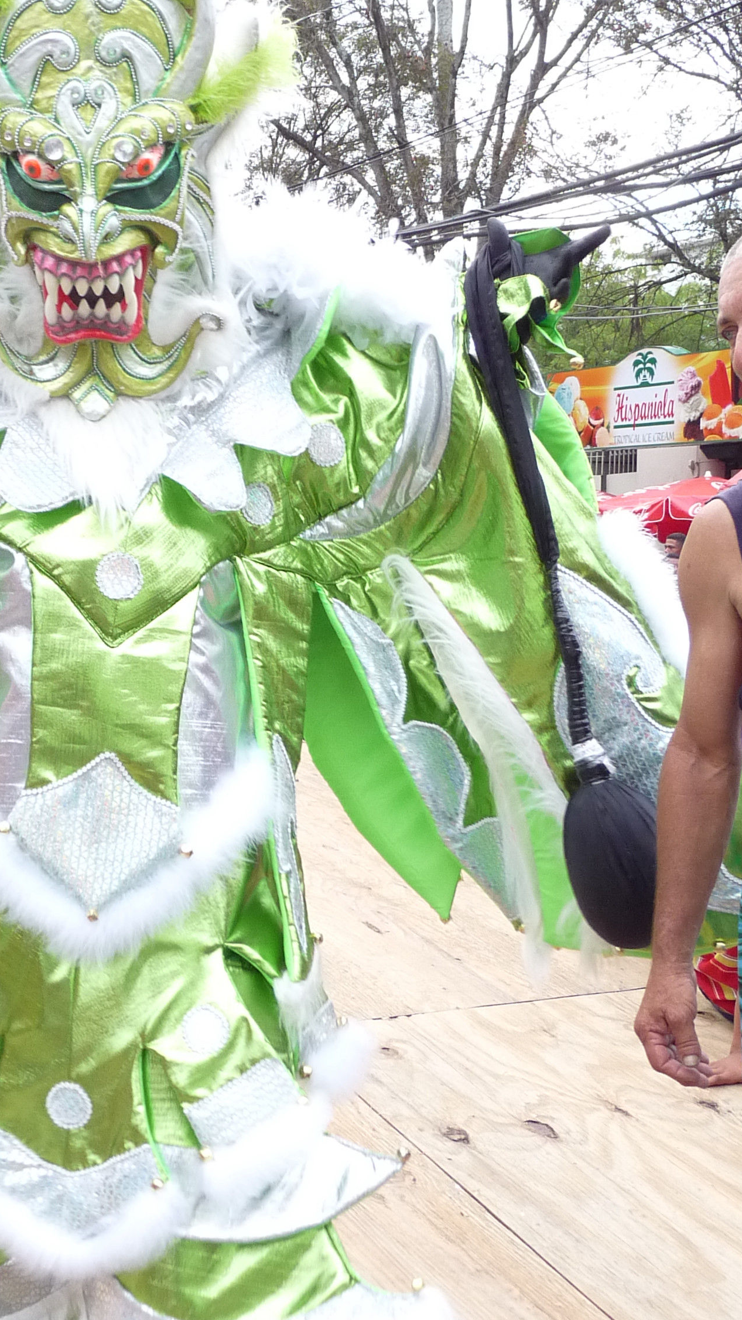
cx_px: 219
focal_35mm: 52
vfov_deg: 39.8
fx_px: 1819
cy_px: 579
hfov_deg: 22.9
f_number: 3
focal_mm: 5.3
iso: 200
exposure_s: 1/100
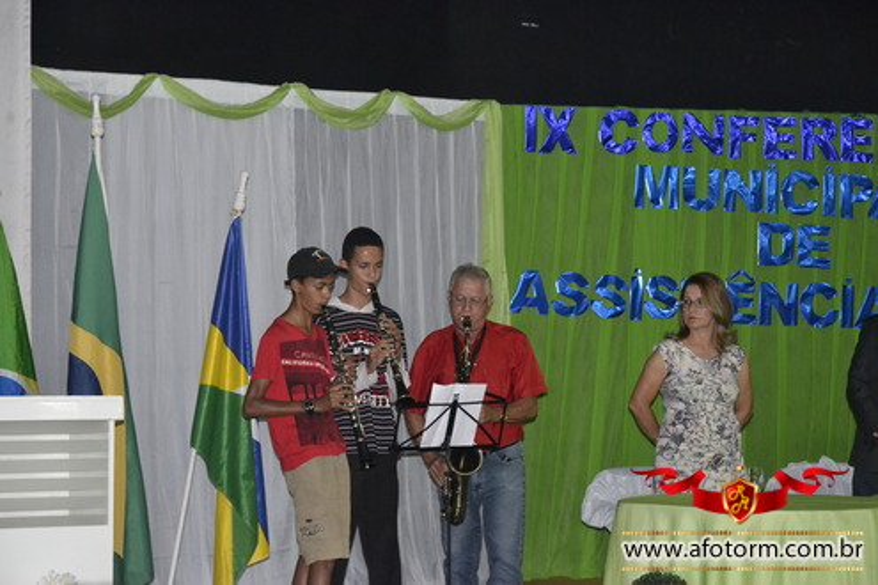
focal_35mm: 105
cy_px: 292
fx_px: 2561
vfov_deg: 13.0
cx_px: 439
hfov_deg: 19.5
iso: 3200
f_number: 5.3
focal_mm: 70
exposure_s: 1/60
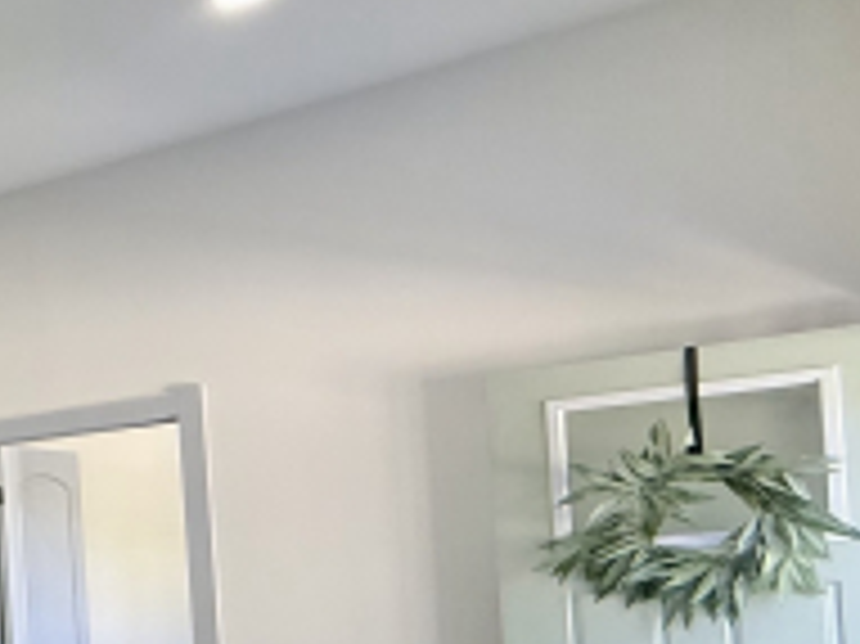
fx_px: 1217
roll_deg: +4.0
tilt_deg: +1.7
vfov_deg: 28.5
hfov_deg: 25.1
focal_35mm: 49
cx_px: -538
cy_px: 576
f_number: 2.2
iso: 160
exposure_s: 1/99
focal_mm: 2.22
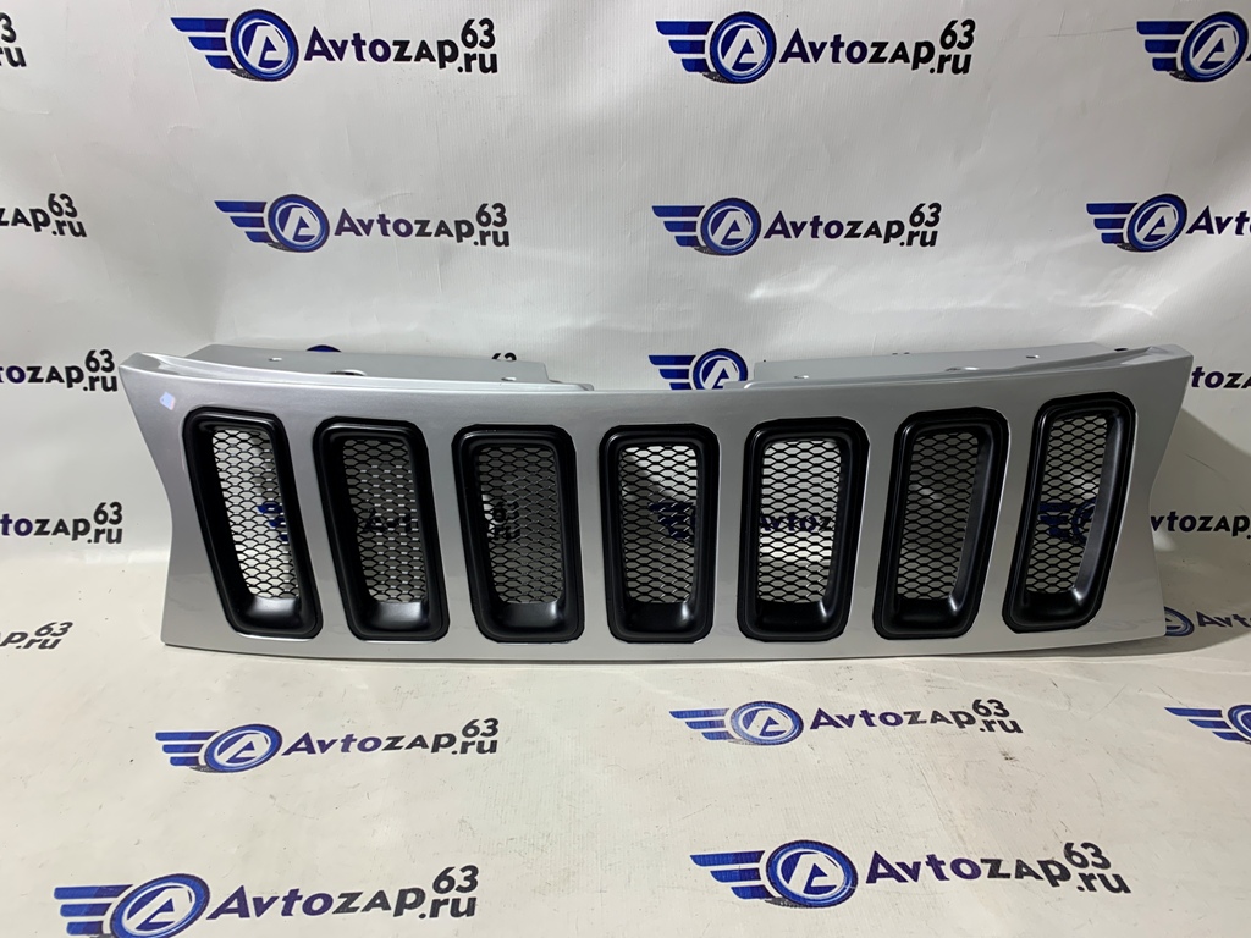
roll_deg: -0.1
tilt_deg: -23.8
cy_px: 469
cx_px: 626
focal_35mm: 26
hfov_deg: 67.3
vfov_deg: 53.1
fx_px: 940
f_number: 1.8
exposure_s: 1/50
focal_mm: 4.25
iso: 50
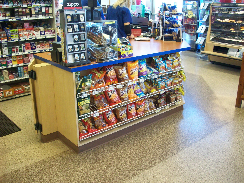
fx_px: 261
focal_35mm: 37
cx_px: 122
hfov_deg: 50.1
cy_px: 92
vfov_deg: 38.7
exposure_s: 1/32.3
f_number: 2.8
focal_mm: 6.2
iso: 160
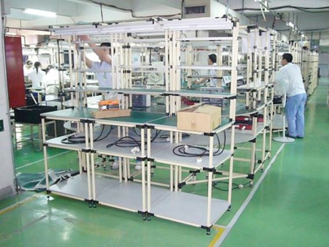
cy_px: 124
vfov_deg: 38.7
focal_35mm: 37
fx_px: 352
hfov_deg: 50.1
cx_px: 164
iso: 800
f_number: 3.1
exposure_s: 1/40
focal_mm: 6.1
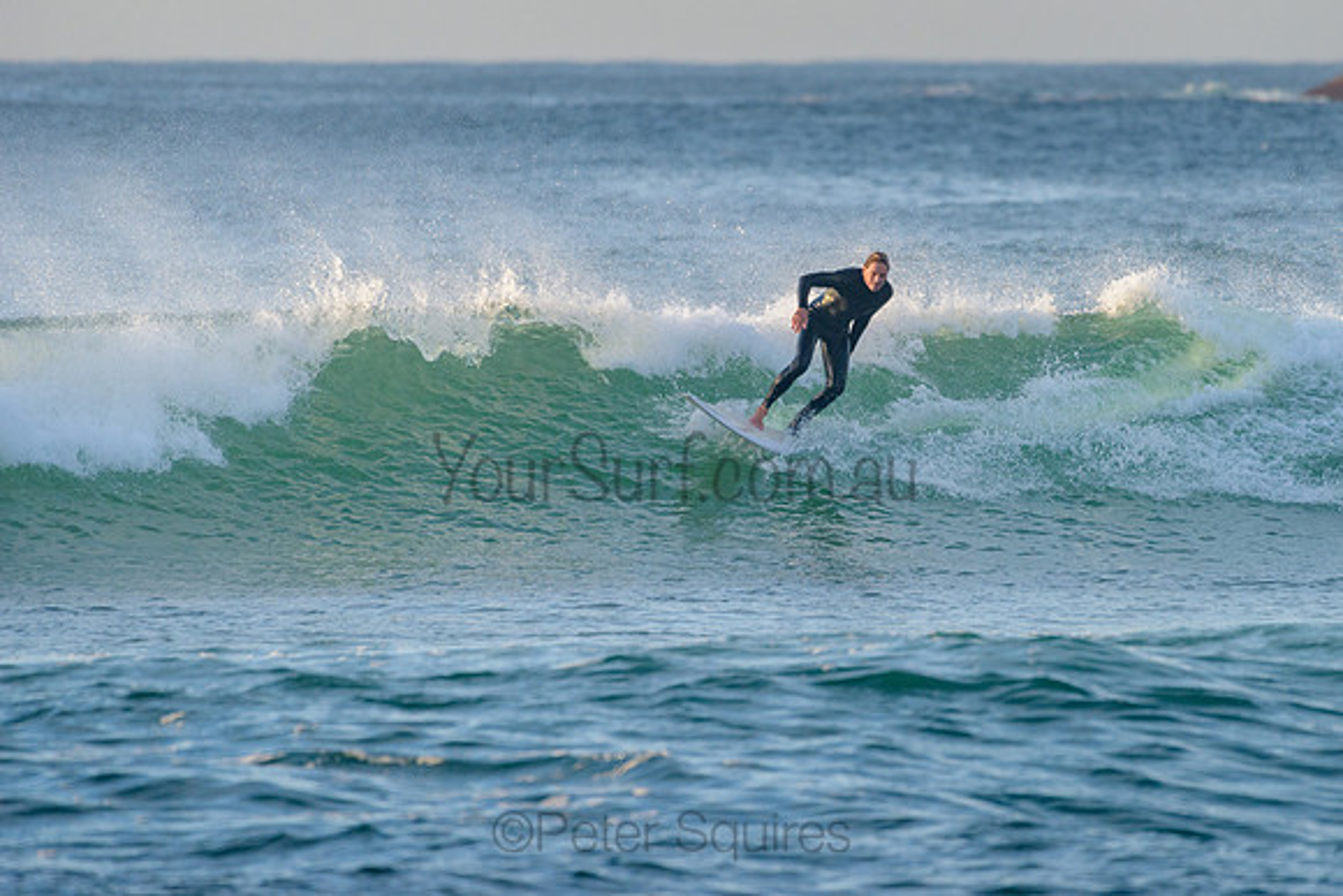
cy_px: 360
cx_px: 817
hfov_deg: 3.4
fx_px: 22878
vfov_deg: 2.2
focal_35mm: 613
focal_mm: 500
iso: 720
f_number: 5.6
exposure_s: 1/2000
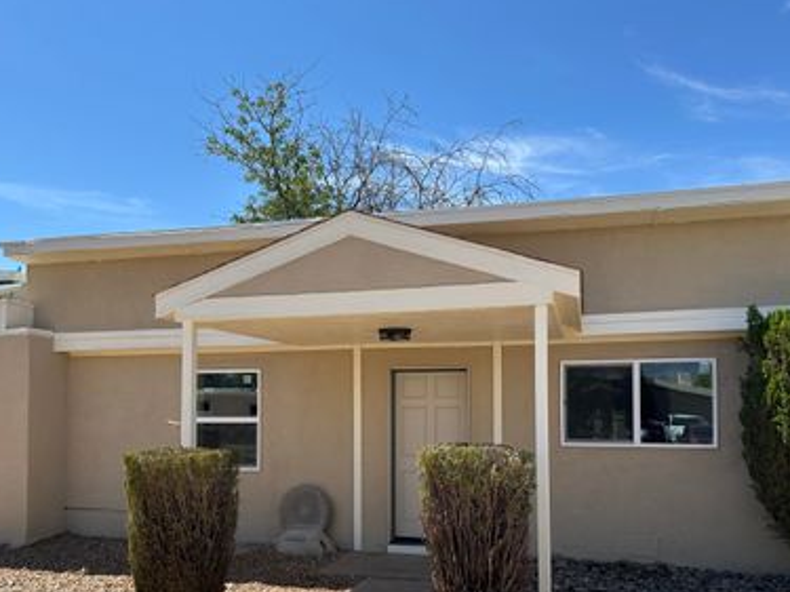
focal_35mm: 32
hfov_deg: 56.8
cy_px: 382
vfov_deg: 43.7
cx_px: 392
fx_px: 730
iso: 80
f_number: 1.78
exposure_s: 1/3247
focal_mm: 6.86
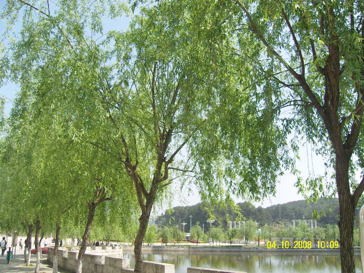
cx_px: 182
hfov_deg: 54.0
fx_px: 358
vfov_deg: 41.8
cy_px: 136
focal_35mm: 34
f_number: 7
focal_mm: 7.3
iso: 100
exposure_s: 1/160
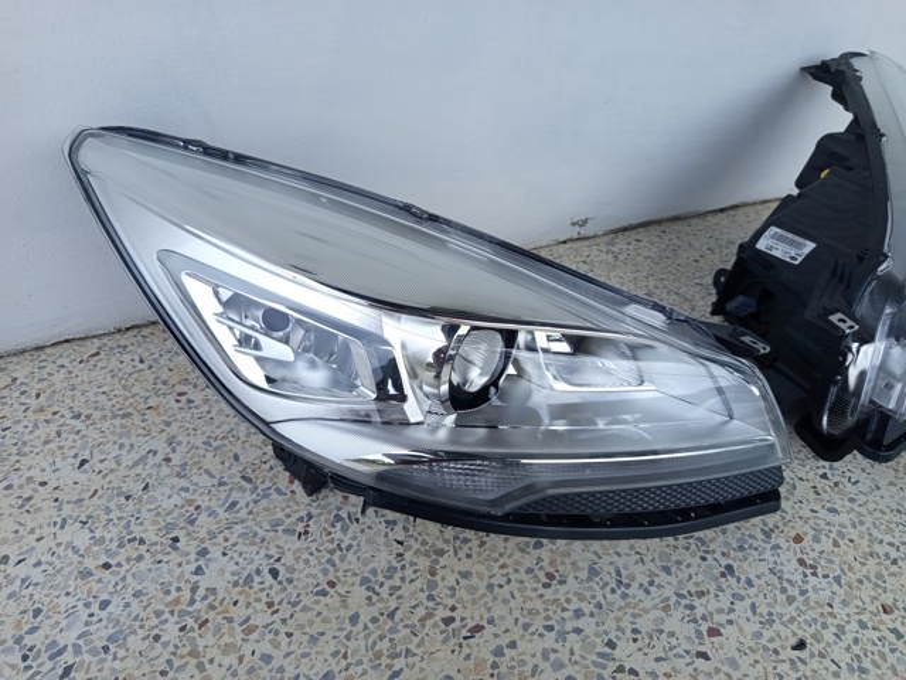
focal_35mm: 24
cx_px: 453
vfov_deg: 56.8
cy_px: 340
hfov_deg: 71.6
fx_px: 628
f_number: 1.7
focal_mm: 5.24
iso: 50
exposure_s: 1/455
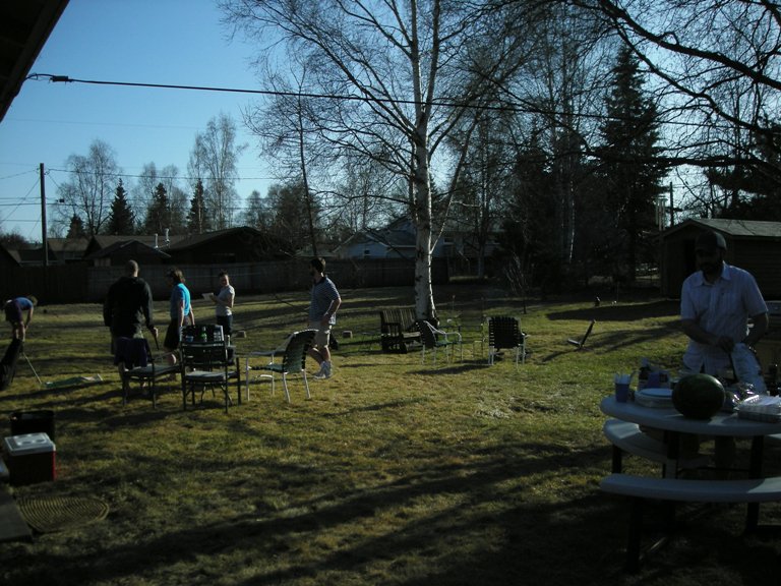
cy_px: 293
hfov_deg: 52.6
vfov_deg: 40.7
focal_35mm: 35
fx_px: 790
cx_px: 390
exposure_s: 1/476
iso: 50
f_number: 5.7
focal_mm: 5.7
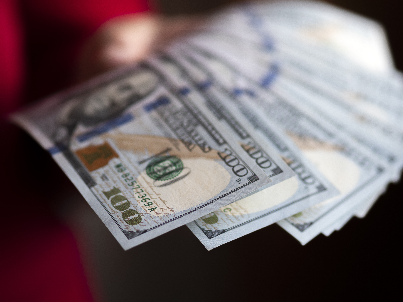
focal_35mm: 150
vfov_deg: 9.9
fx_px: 1746
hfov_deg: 13.2
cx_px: 202
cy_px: 151
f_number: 1.8
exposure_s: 1/400
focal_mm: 75
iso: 200
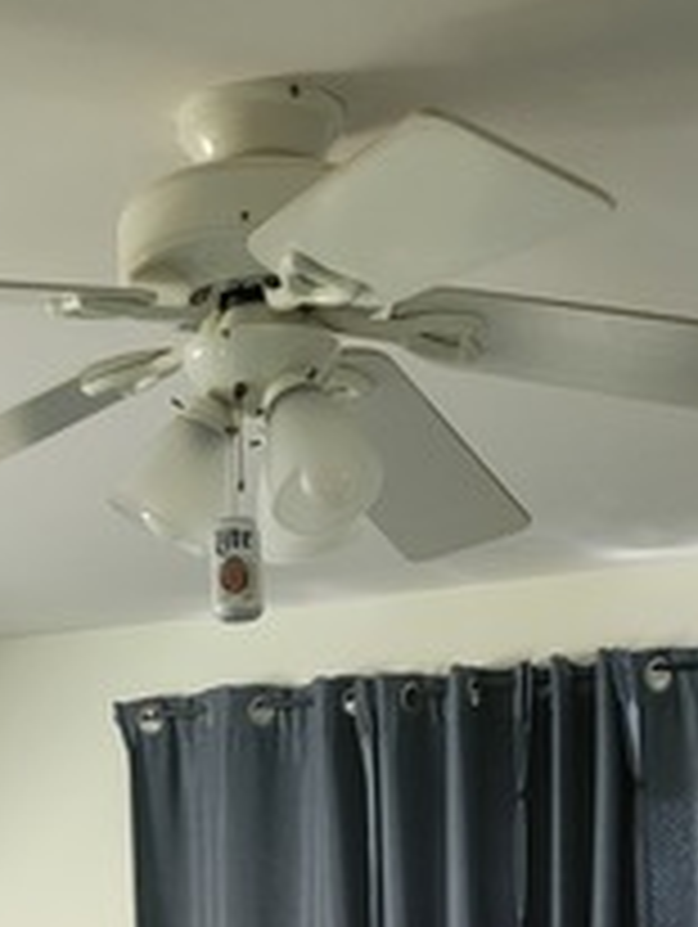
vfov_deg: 20.1
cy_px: 1388
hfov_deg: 17.5
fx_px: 2254
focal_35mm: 84
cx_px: 216
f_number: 1.8
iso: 200
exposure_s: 1/40
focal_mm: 5.4
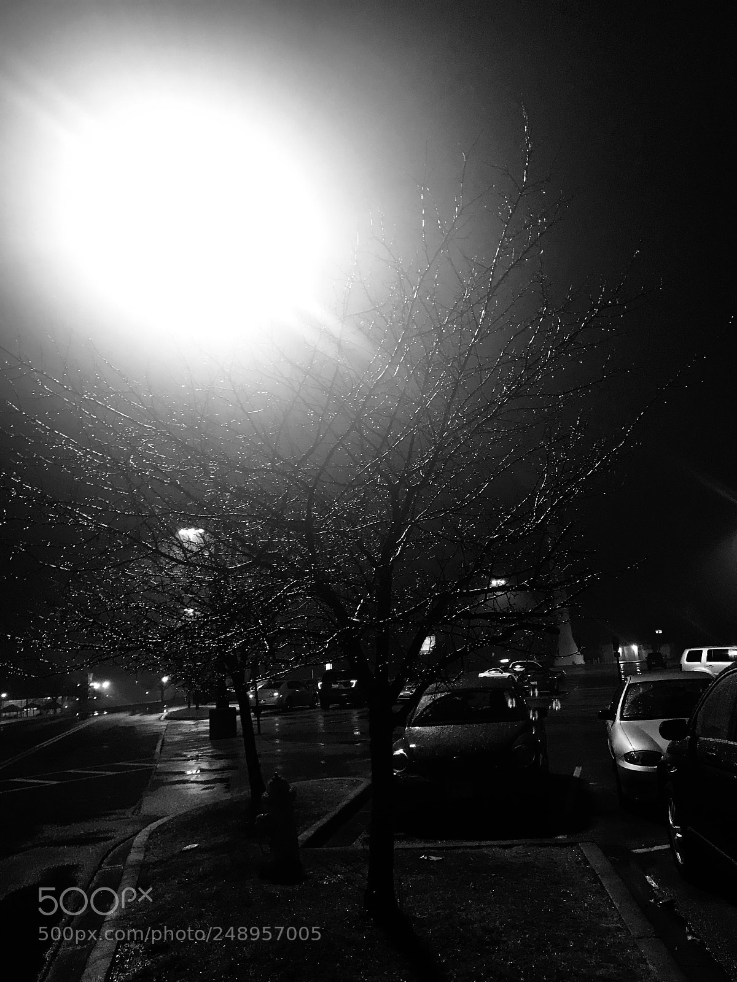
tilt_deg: +14.1
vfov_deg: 63.4
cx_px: 368
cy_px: 491
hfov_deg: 49.7
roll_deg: +3.8
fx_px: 795
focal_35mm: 28
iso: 40
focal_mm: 3.99
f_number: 1.8
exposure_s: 1/20
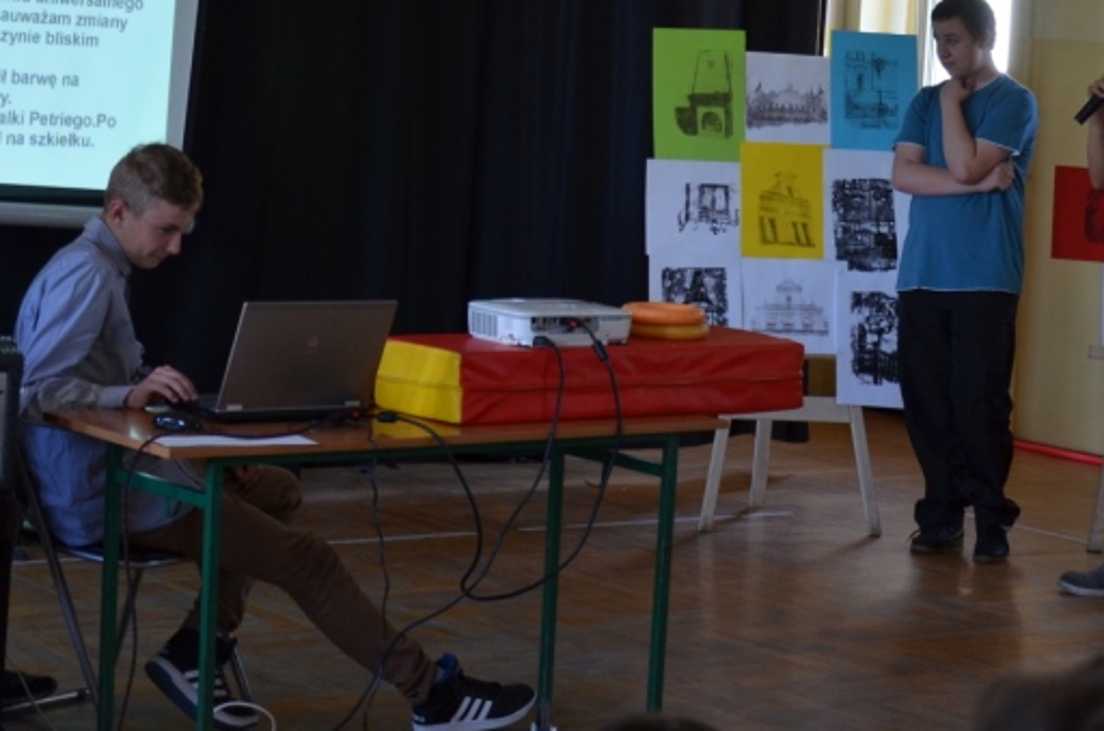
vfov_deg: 14.0
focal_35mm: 96
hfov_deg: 21.3
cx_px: 612
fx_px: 2938
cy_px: 13
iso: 450
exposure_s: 1/60
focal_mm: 32
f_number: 4.2
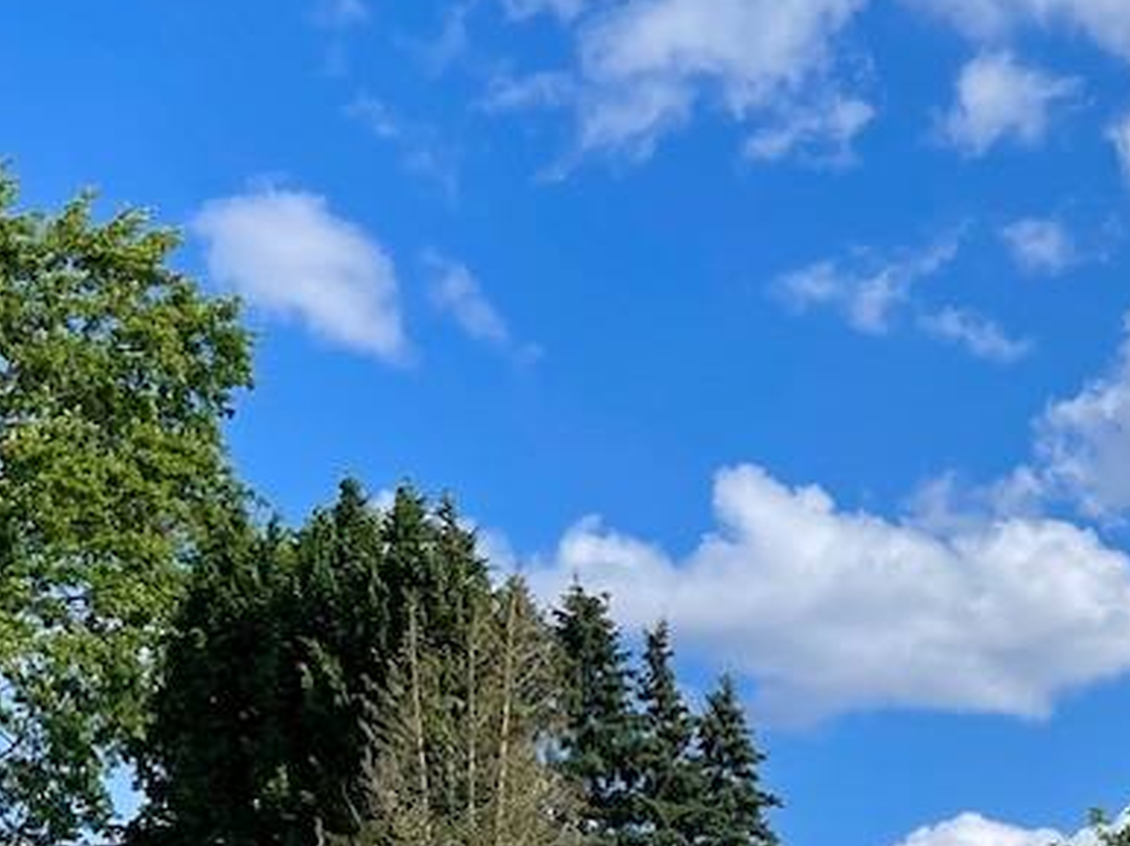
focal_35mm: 83
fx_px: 2708
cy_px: 1370
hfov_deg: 22.3
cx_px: 1238
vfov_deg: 15.9
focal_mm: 5.1
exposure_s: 1/3165
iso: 32
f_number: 1.6
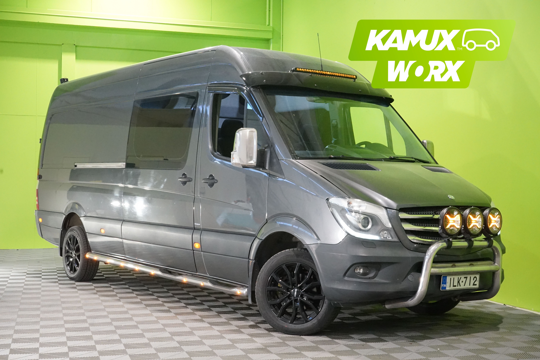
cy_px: 180
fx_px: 735
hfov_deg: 40.3
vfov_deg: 27.5
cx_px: 270
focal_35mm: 49
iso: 6400
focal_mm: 49
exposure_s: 1/40
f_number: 10
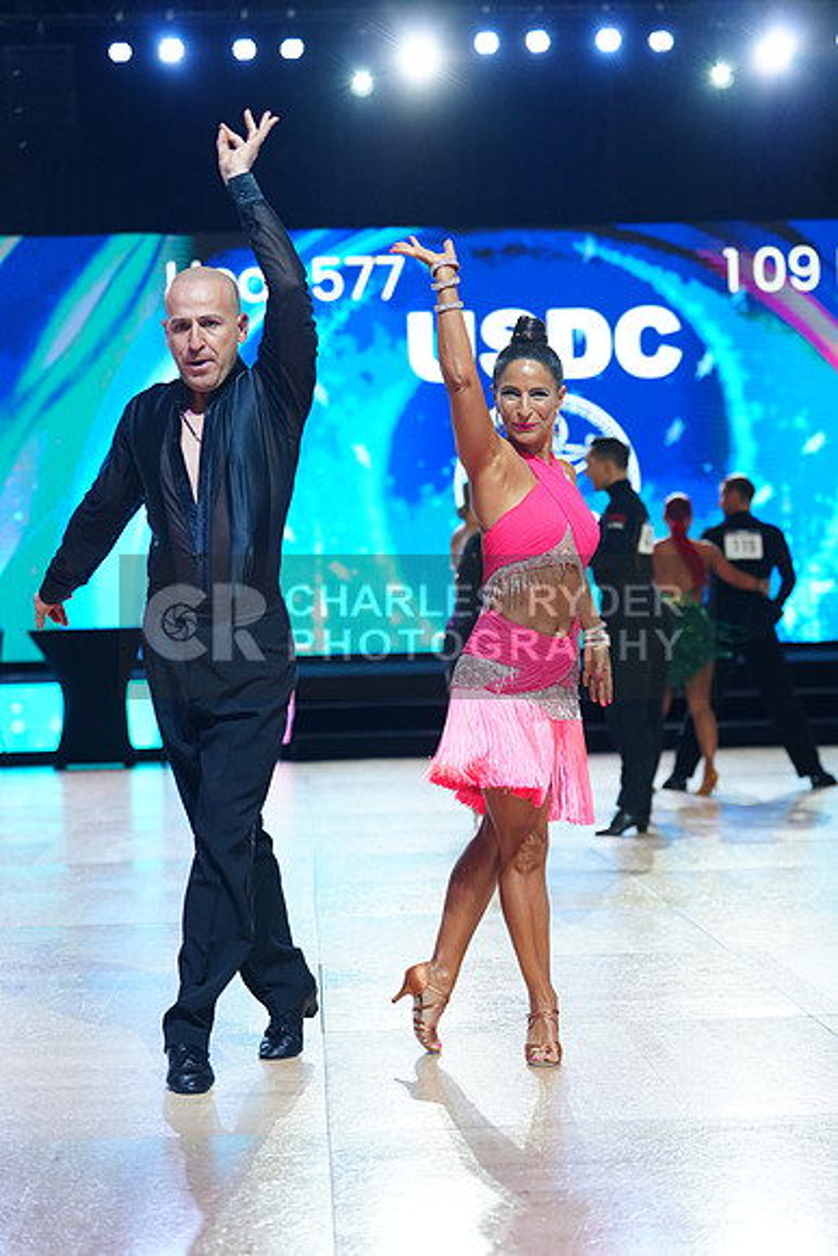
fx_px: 2443
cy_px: 628
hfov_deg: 19.5
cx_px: 419
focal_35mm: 70
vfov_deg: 28.8
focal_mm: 70
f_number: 2.8
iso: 2000
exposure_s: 1/500
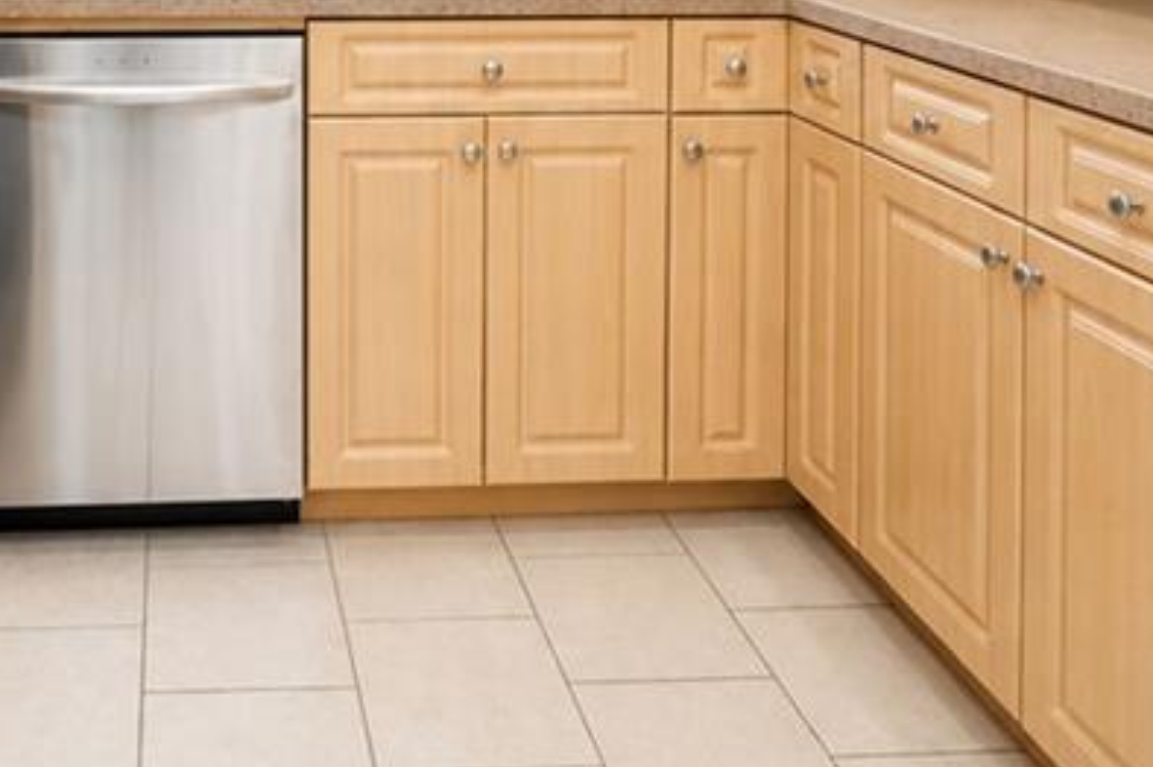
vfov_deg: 29.0
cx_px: 255
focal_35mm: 39
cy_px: -179
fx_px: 1248
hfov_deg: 47.3
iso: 1600
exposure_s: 1/60
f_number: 8
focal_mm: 10
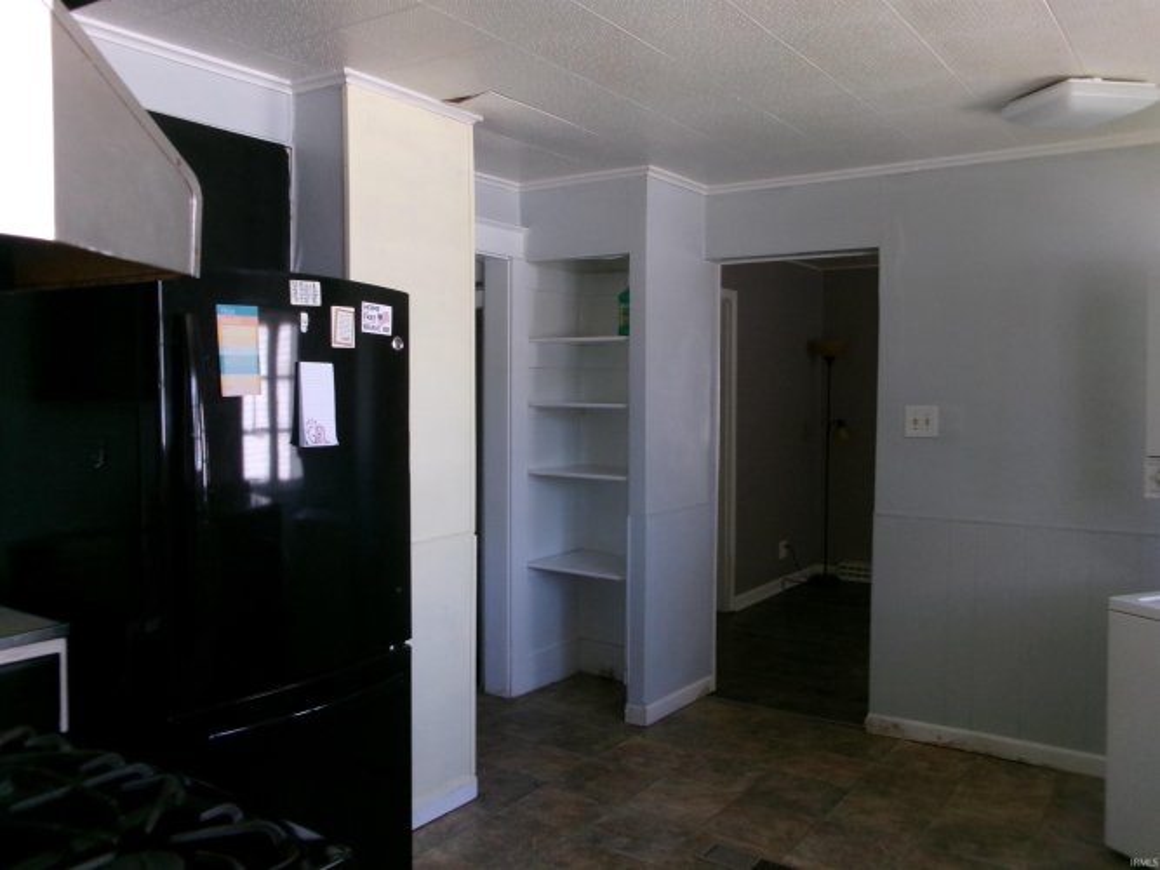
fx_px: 938
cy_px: 435
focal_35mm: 28
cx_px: 580
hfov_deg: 63.5
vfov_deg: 49.7
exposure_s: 1/34
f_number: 3.9
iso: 250
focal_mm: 5.1
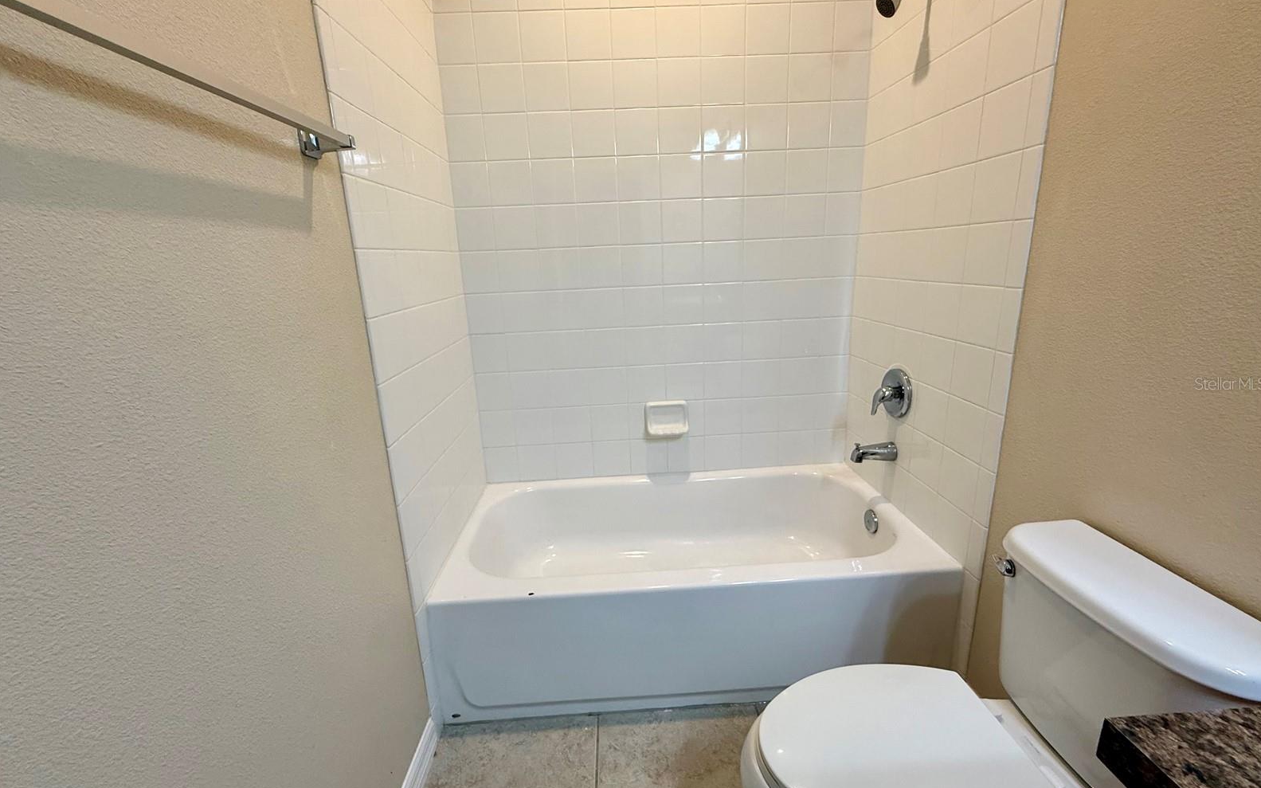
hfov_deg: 101.5
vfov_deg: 74.8
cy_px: 383
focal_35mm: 15
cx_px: 632
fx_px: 515
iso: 160
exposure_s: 1/120
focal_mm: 2.22
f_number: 2.2
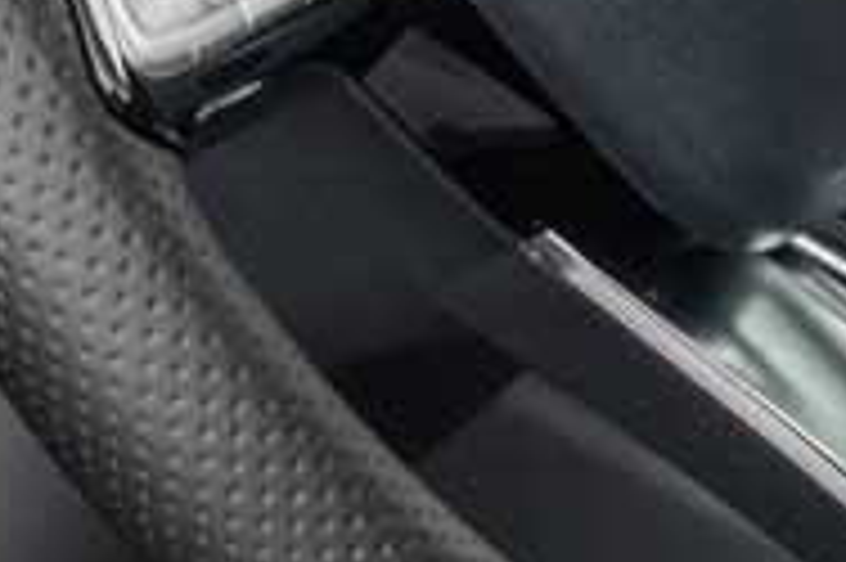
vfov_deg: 4.9
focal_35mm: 281
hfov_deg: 7.3
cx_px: 837
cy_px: -139
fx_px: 6598
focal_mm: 44
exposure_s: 1/10
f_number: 8
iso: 1000
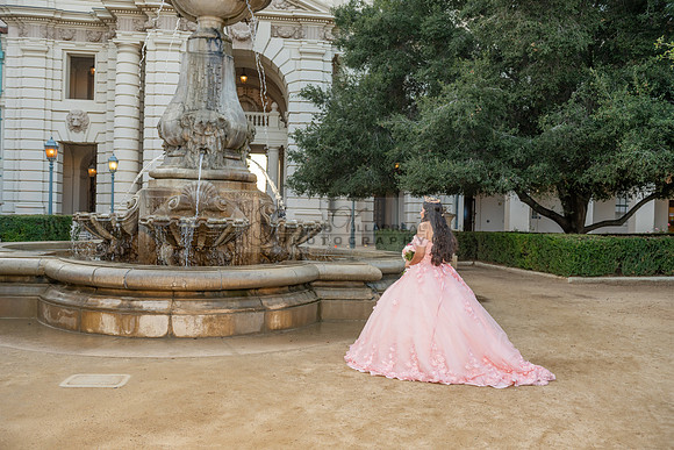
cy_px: 225
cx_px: 337
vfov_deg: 41.1
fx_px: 599
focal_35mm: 32
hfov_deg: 58.7
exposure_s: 1/200
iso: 320
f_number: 4.5
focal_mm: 32
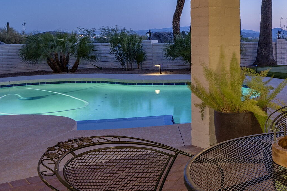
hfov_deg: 34.7
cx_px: 317
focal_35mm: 49
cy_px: 35
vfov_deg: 26.9
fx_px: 390
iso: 100
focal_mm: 18
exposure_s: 4
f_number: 9
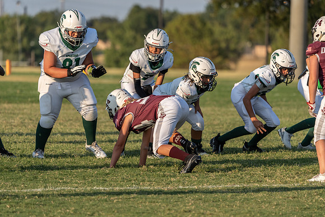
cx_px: 162
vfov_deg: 4.5
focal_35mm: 309
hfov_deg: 6.7
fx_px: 2790
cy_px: 108
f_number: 5.6
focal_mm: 309
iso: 400
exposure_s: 1/1600
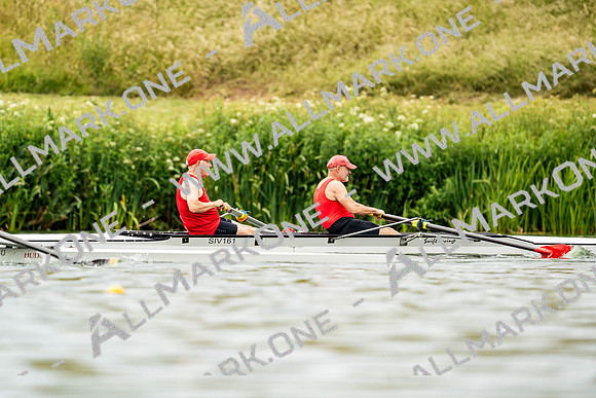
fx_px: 9935
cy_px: 199
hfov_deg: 3.4
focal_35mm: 600
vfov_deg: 2.3
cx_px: 298
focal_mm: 600
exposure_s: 1/2000
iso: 500
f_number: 6.3
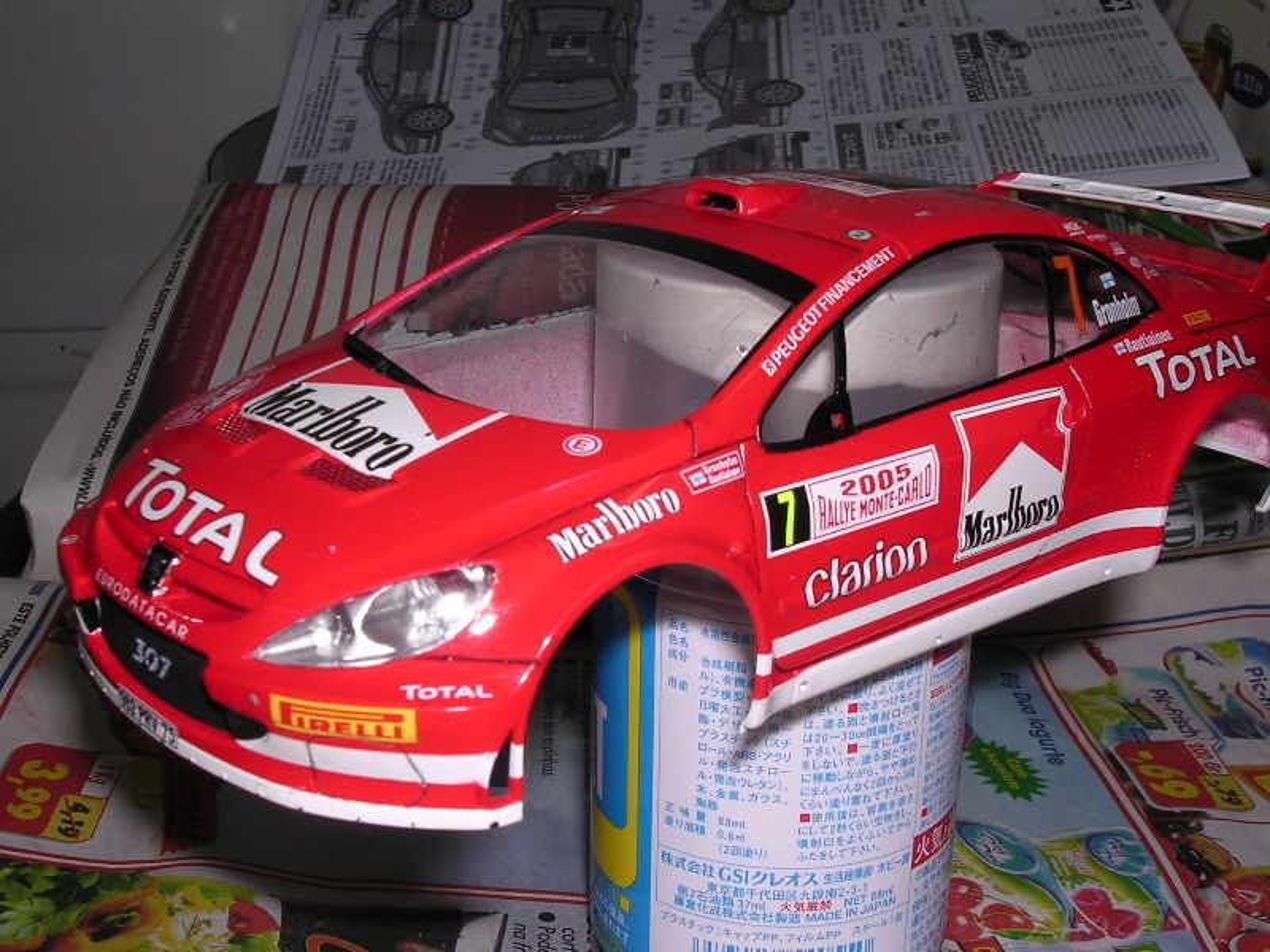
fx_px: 1688
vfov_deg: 31.5
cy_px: 476
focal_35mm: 46
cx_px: 635
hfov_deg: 41.2
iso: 100
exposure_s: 1/60.1
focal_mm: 7.1
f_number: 6.1
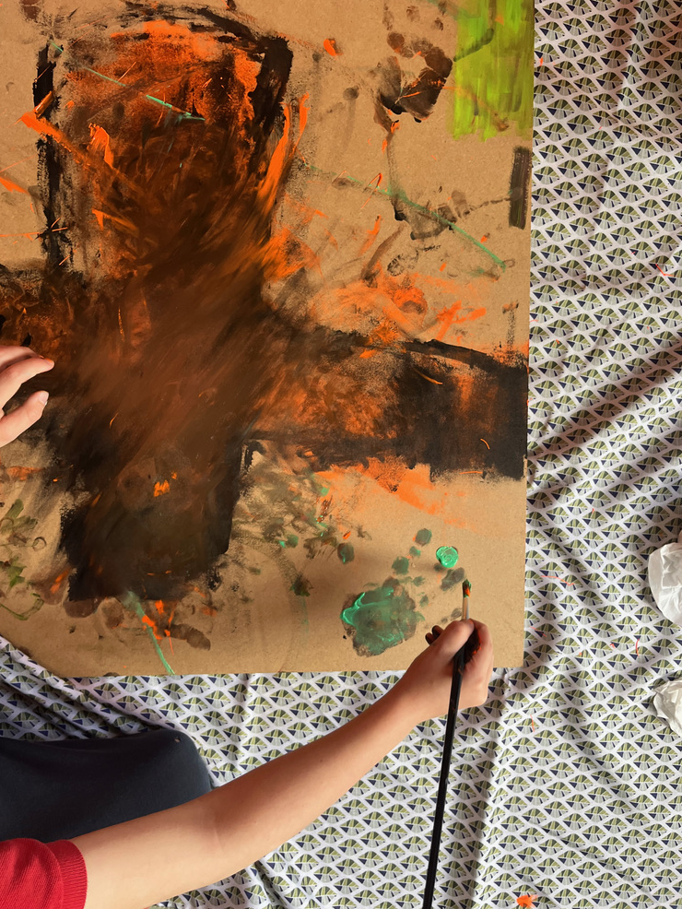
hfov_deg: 51.4
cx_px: 330
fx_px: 709
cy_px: 438
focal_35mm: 27
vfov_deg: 65.3
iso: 125
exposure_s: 1/104
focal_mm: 5.1
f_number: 1.6
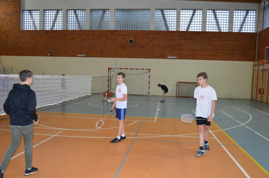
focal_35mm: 32
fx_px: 235
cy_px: 89
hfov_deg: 59.6
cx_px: 134
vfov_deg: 41.5
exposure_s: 1/60
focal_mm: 21
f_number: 3.8
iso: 640
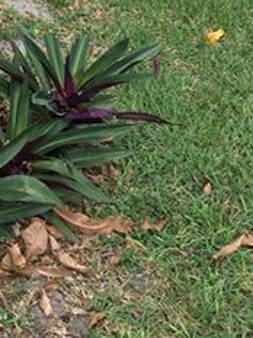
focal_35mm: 96
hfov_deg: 14.2
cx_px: -151
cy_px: -157
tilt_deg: -10.6
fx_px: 936
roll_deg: +2.6
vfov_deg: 18.3
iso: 25
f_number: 2.2
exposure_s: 1/229
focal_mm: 4.15
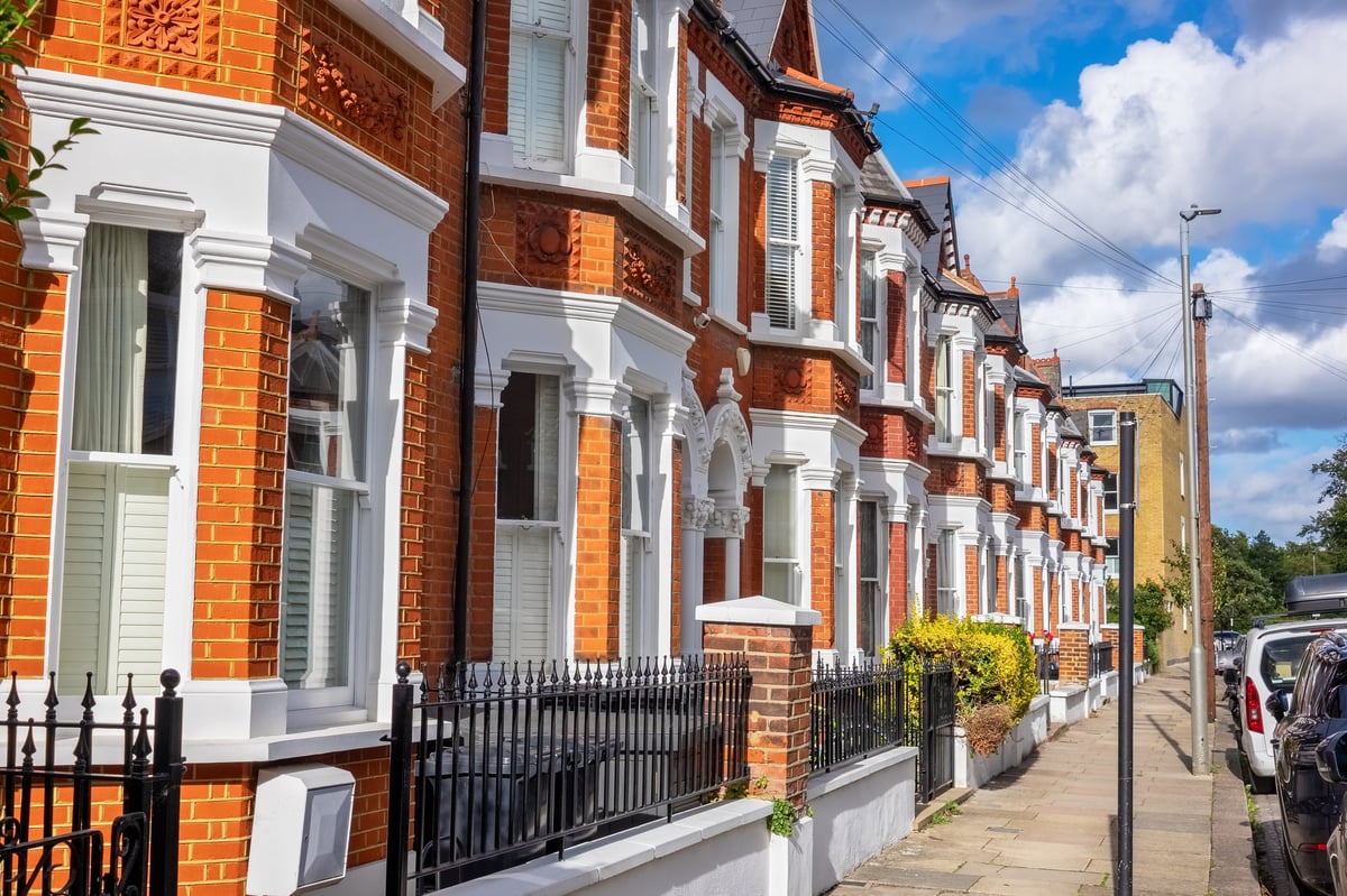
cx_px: 674
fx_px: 1533
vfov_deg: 32.6
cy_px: 448
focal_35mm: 41
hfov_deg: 47.4
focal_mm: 27
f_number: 7.1
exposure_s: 1/420
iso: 200
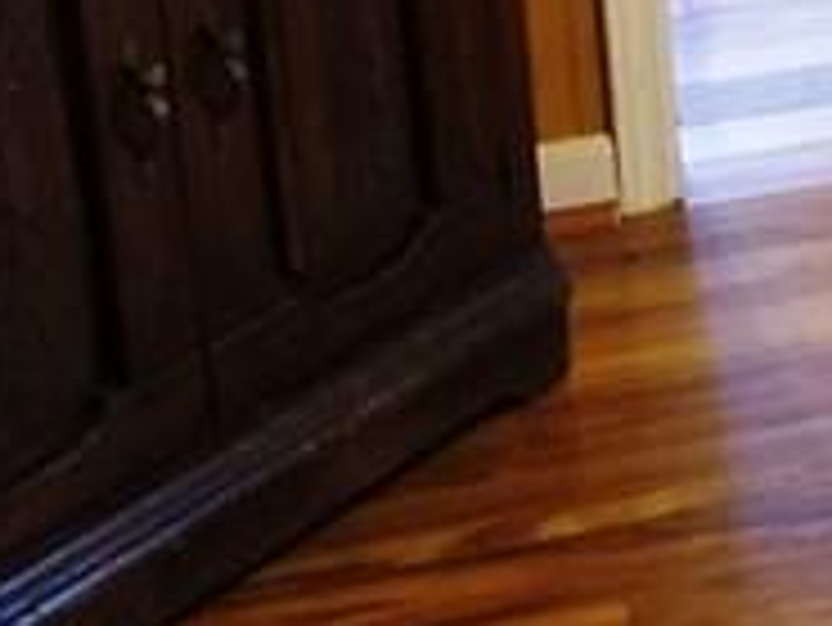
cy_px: -522
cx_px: 2204
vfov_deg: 9.8
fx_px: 3463
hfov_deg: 10.9
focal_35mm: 144
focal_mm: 4.2
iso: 200
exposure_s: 1/17
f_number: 1.7
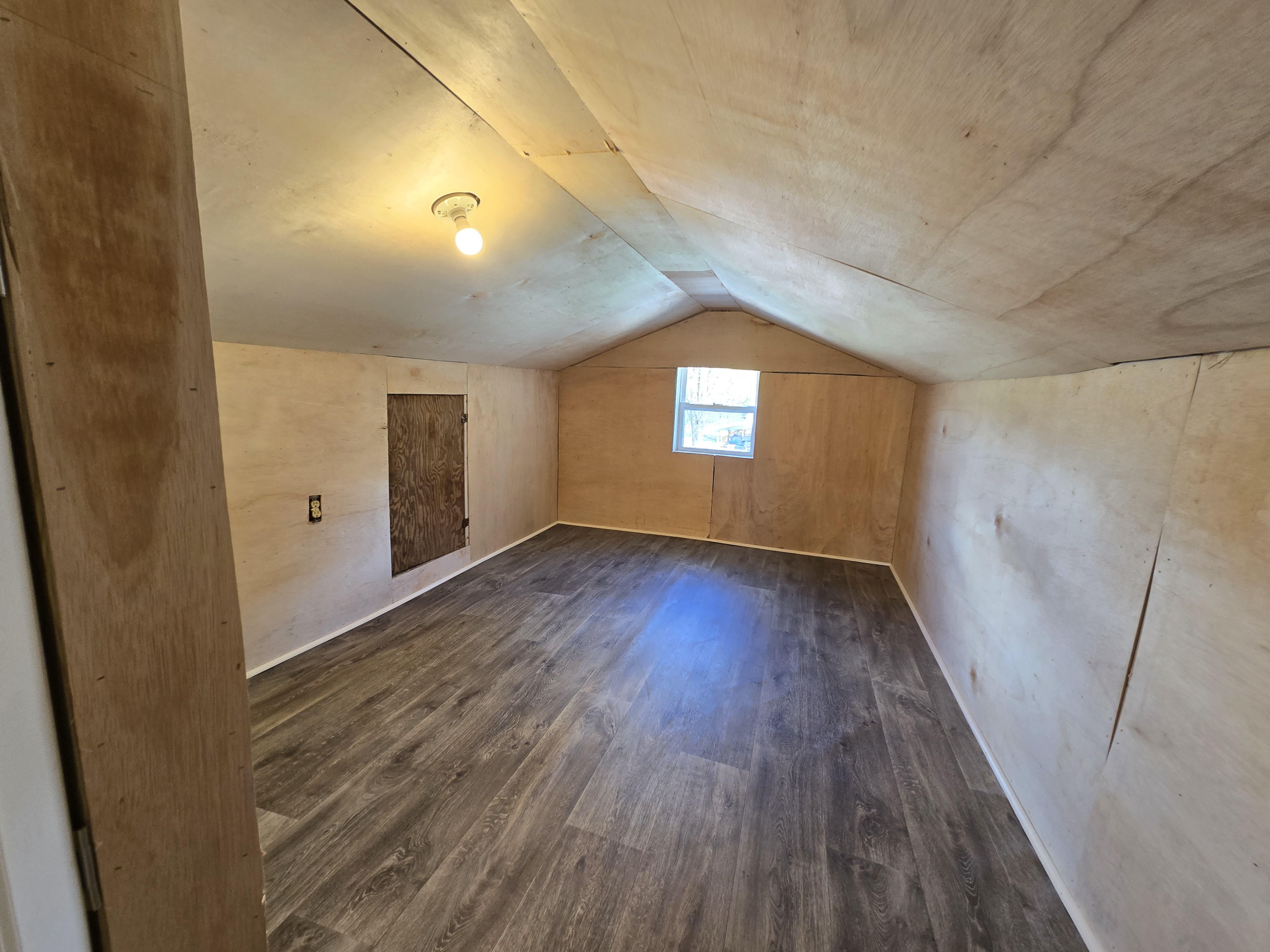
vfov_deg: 89.9
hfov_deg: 106.2
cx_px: 635
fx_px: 477
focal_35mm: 13
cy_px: 476
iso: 100
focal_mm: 2.2
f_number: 2.2
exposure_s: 1/60
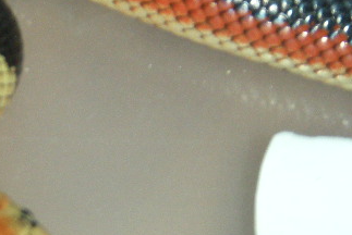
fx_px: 2417
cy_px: 30
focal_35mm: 247
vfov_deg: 5.6
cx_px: -45
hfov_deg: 8.3
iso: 200
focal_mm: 12.5
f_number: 4.5
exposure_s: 1/60
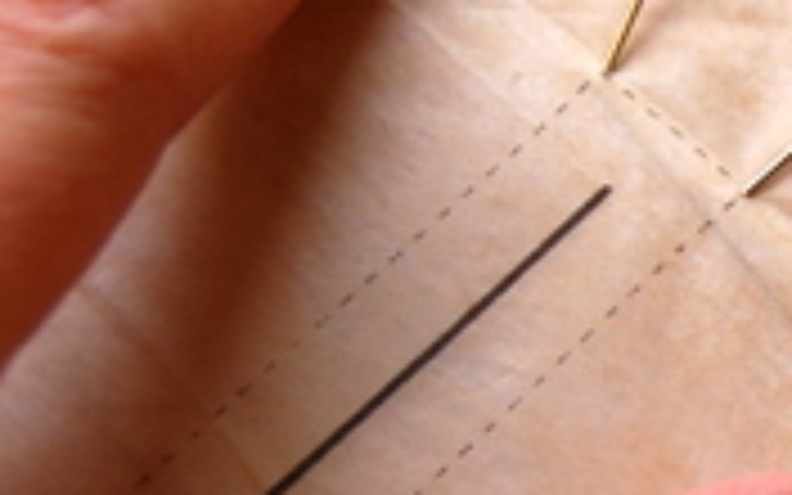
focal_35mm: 167
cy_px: 236
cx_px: 1026
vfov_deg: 7.9
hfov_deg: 12.2
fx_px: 3605
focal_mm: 32
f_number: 5.6
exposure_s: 1/125
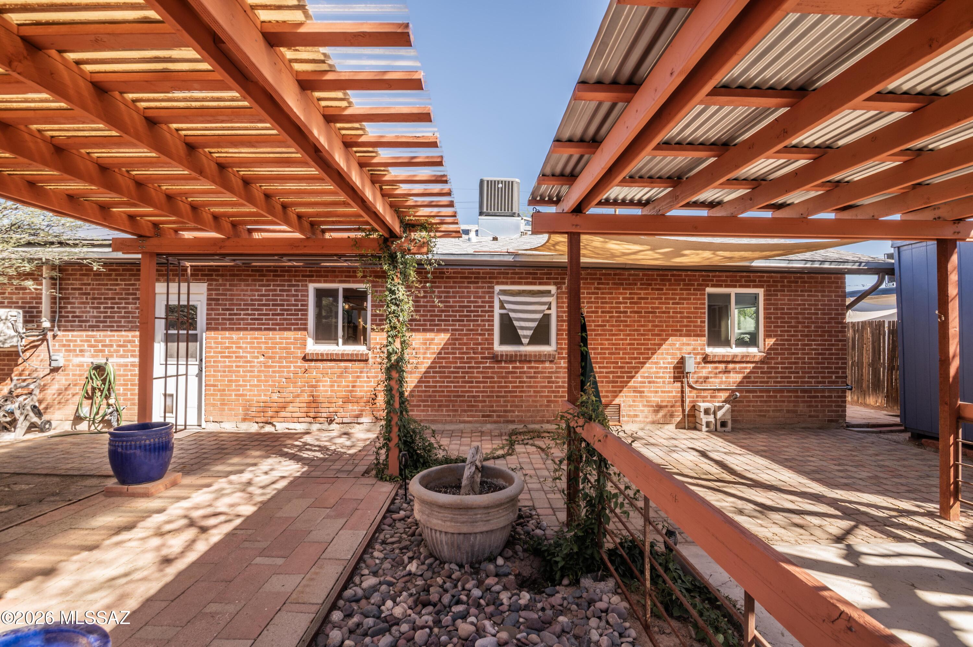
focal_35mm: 16
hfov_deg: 96.8
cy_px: 324
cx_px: 486
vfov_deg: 73.7
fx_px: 432
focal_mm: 16
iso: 100
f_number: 14
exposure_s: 1/40
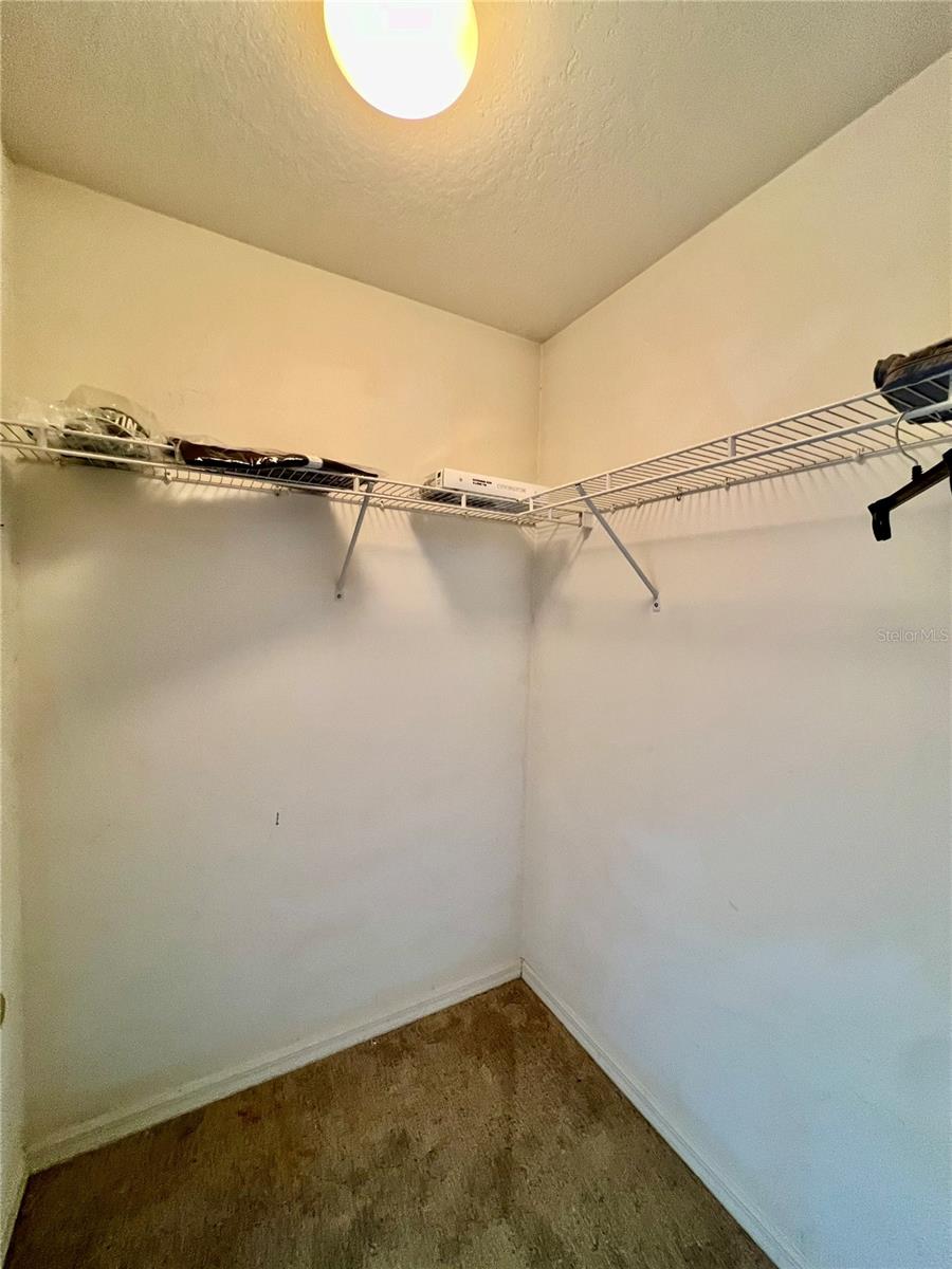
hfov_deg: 89.9
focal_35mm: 13
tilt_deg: -1.9
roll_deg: -0.7
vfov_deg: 106.2
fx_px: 477
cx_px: 476
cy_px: 634
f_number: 1.8
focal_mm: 1.57
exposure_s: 1/60
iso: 250
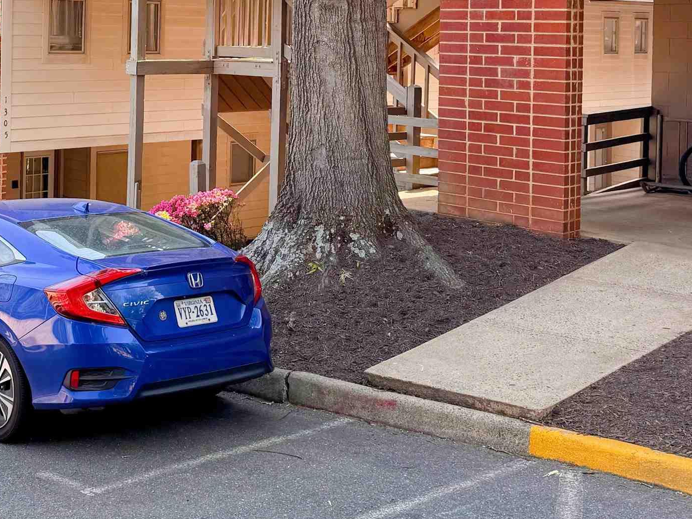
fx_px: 1059
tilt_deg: -1.3
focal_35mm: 53
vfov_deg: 26.3
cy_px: 23
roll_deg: +0.5
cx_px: 58
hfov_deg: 34.0
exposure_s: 1/651
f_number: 1.78
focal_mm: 6.76
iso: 80
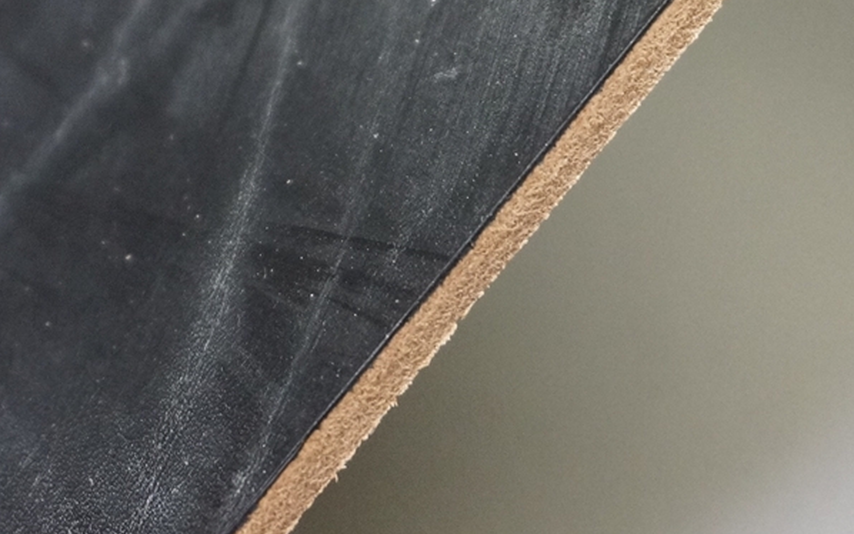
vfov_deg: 12.8
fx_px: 2352
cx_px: 373
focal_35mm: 101
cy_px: -23
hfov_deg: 20.6
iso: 3200
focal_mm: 33
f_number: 5
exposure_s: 1/100
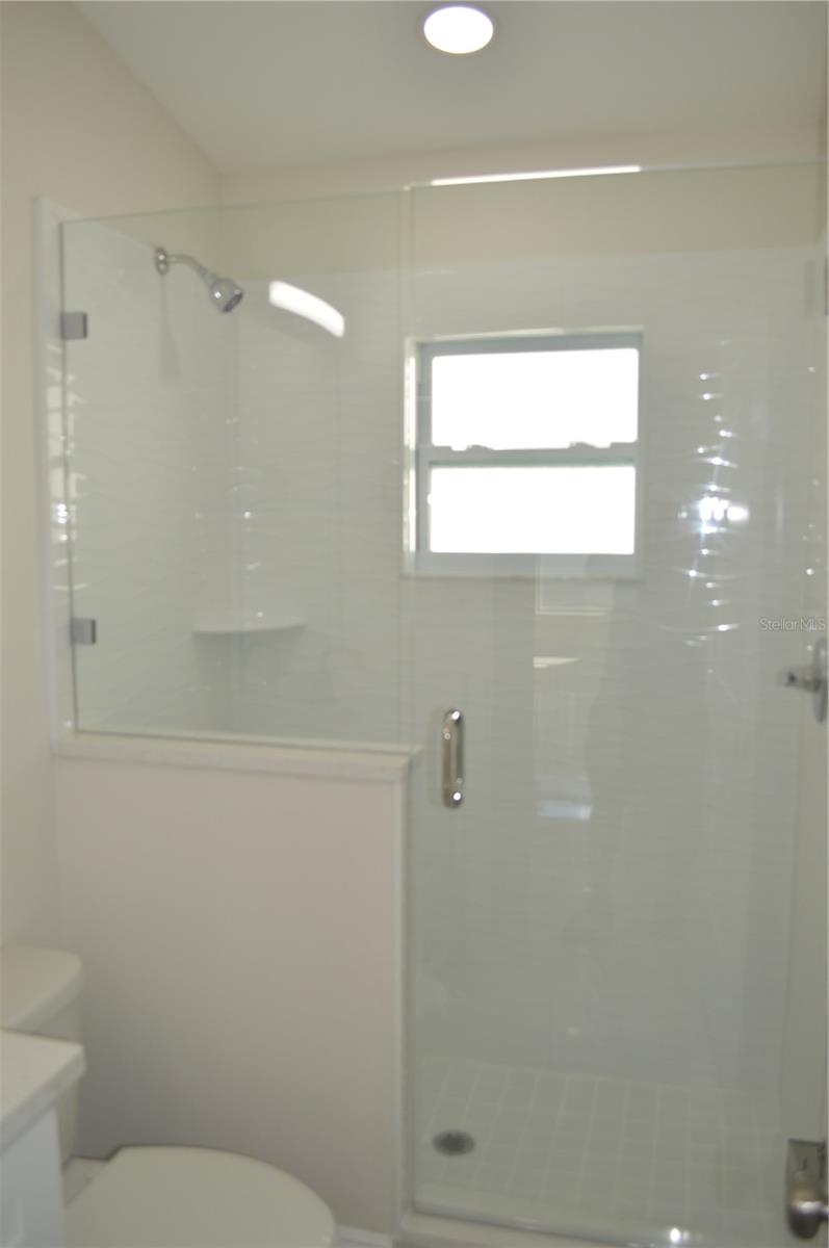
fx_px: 935
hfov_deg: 47.8
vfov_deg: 67.4
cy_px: 624
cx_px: 414
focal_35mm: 27
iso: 200
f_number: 4
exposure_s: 1/125
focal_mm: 18
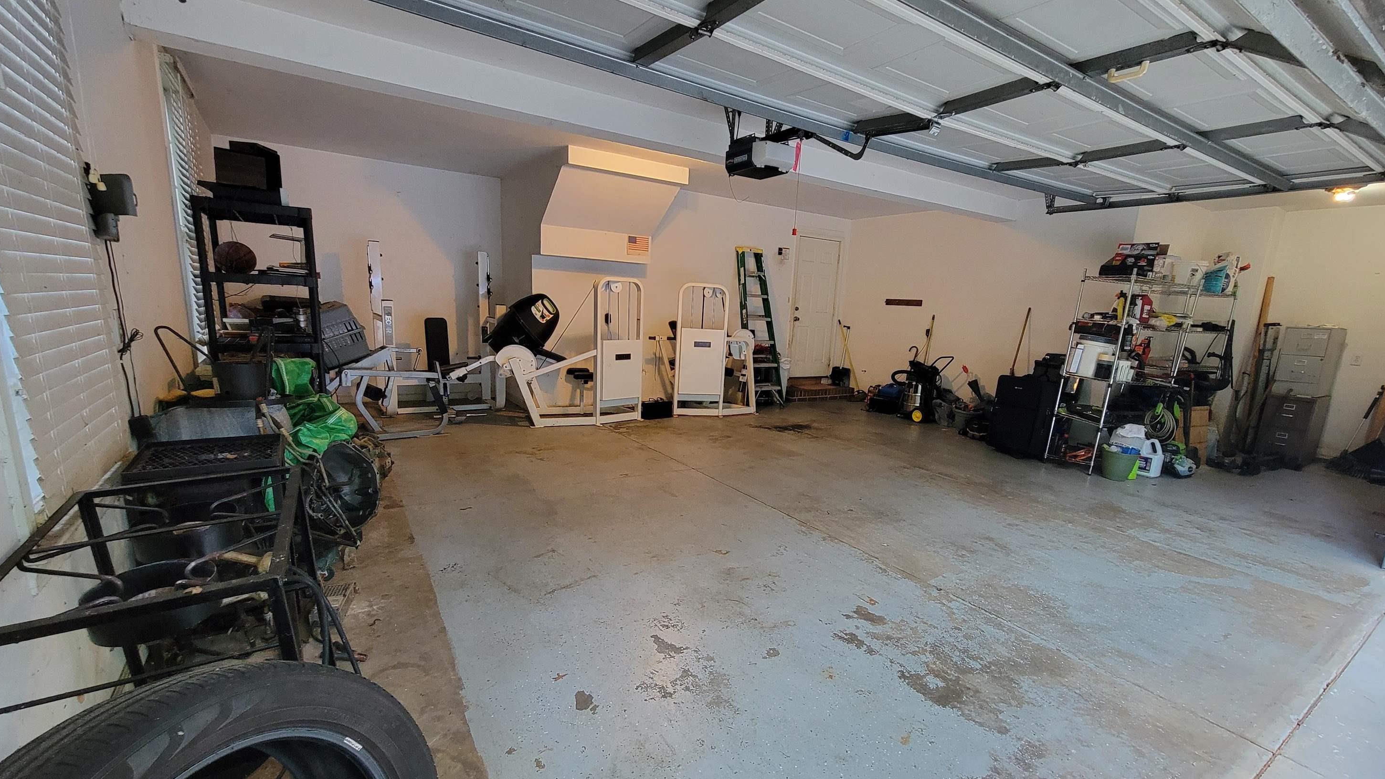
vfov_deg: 70.2
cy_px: 443
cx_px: 714
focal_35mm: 15
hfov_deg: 103.0
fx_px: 551
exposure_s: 1/60
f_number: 2.2
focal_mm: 2.2
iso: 400
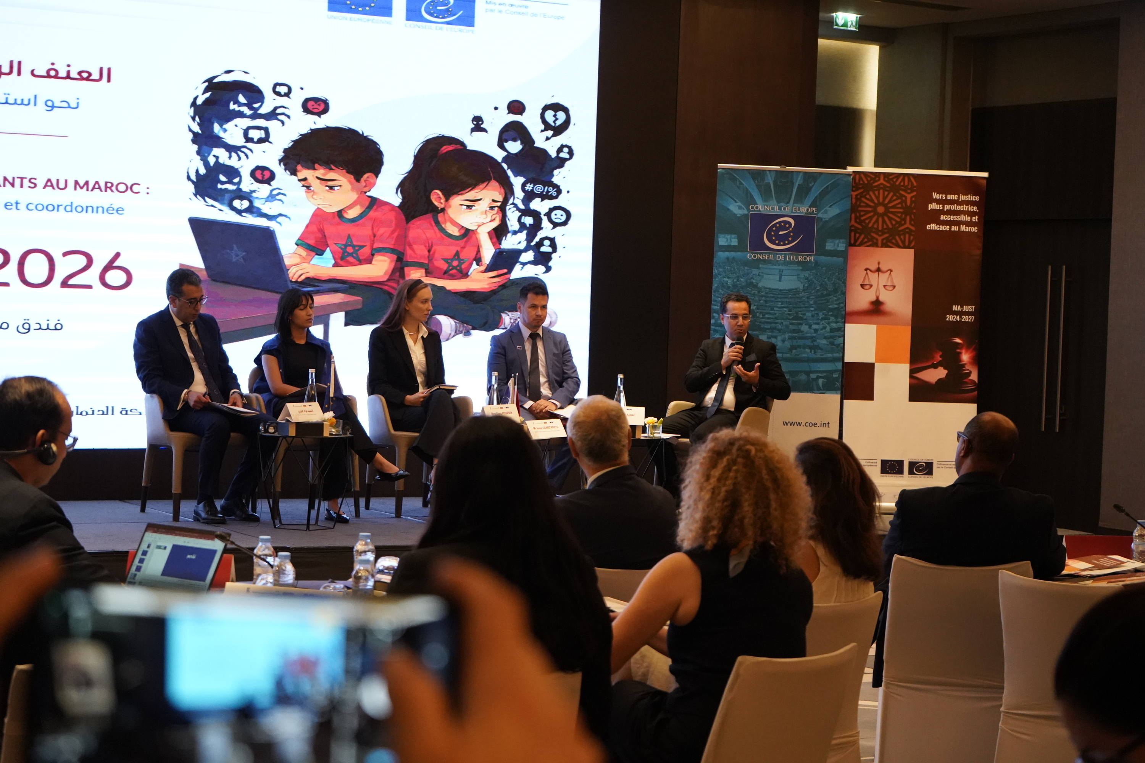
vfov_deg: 19.5
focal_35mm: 70
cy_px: 382
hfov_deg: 28.8
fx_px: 2226
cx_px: 572
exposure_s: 1/160
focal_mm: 70
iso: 8000
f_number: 5.6
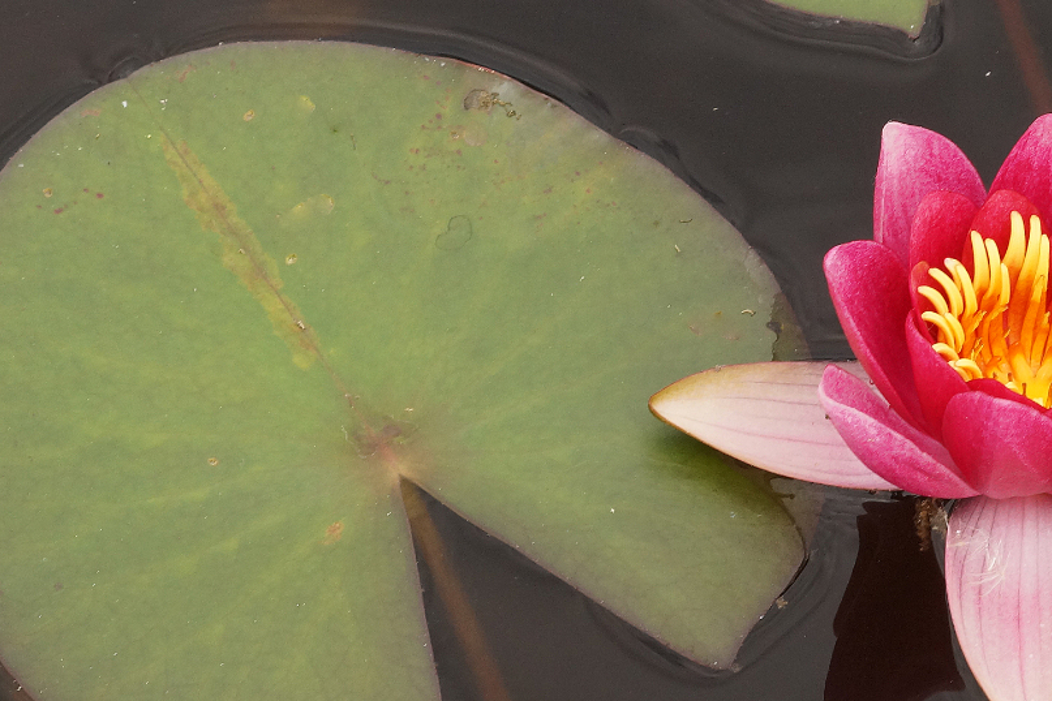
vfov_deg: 6.2
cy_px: 384
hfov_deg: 9.2
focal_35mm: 223
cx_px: 688
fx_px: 6516
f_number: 14
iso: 500
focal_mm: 100
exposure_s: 1/160
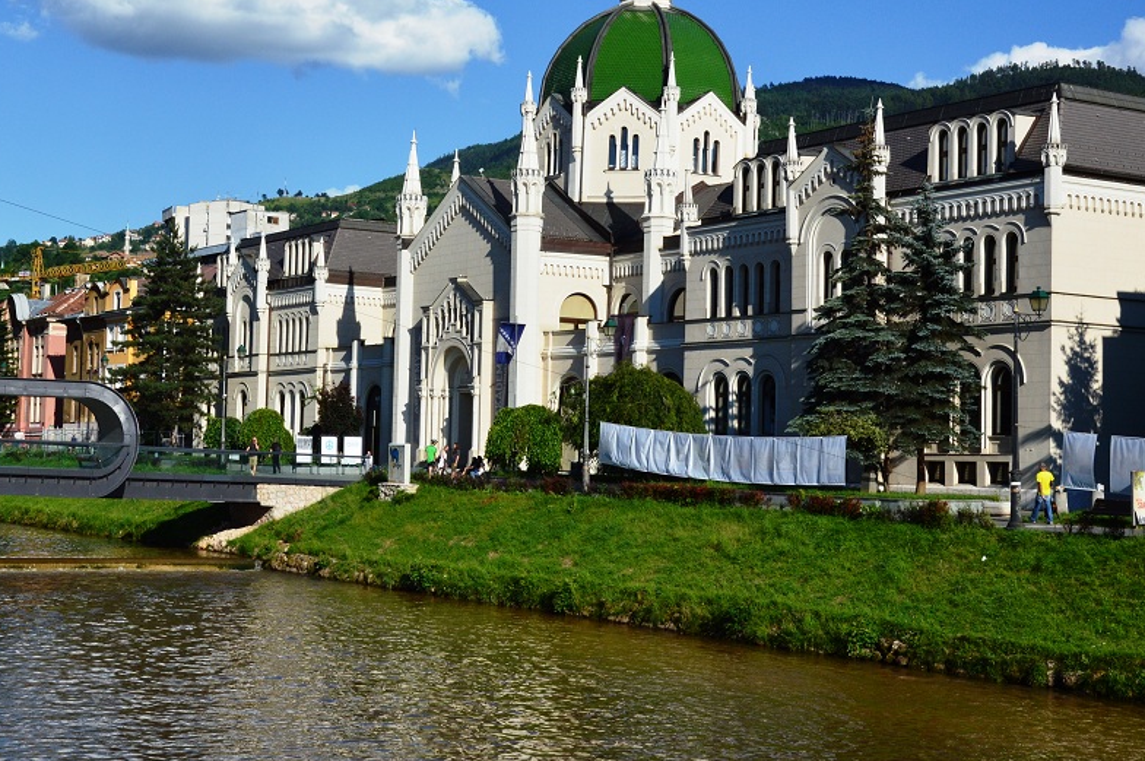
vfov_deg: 23.3
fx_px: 1843
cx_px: 442
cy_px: 314
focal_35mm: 58
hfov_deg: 34.4
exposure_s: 1/500
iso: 280
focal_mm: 28
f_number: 11
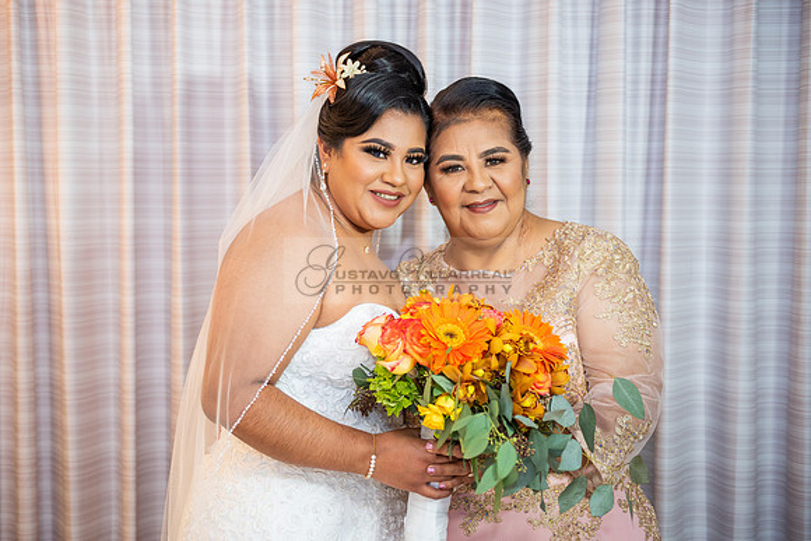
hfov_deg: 32.4
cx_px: 386
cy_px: 276
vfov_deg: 22.0
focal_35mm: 62
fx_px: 1394
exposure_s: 1/100
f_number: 2.8
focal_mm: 58
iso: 320
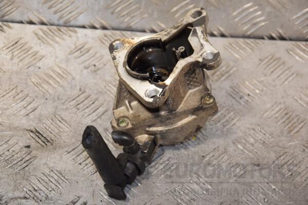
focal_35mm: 112
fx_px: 962
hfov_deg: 18.2
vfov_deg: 12.2
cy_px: 102
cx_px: 154
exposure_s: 1/200
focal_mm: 75
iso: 800
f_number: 5.3
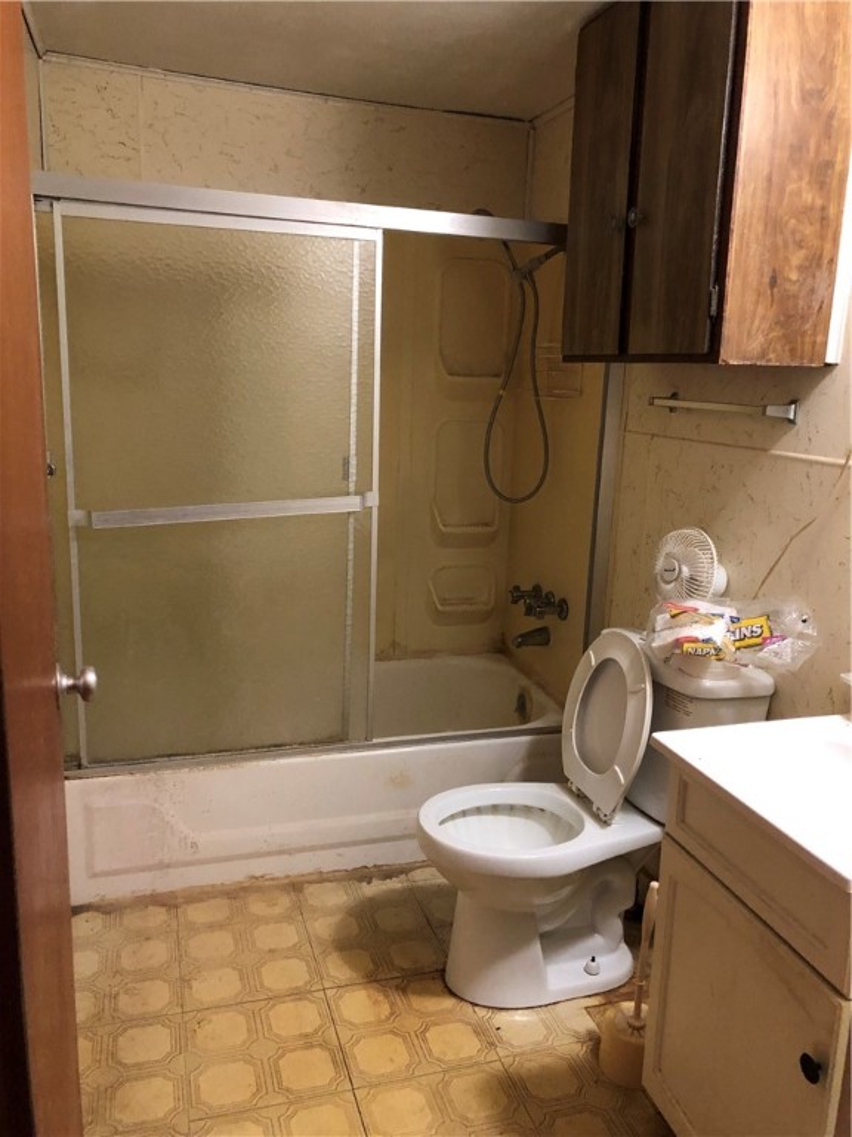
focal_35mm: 28
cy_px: 568
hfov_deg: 49.7
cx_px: 426
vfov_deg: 63.4
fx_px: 919
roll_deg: -2.4
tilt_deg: -12.4
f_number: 1.8
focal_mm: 3.99
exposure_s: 1/15
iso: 100
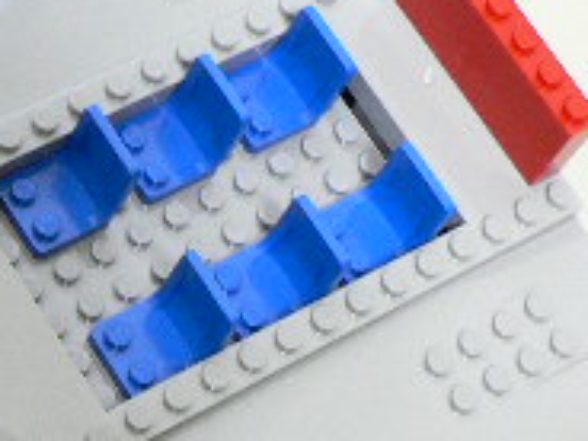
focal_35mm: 125
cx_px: -102
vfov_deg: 11.8
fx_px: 2123
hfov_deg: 15.3
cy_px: 415
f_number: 2.8
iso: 200
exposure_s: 1/8
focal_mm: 6
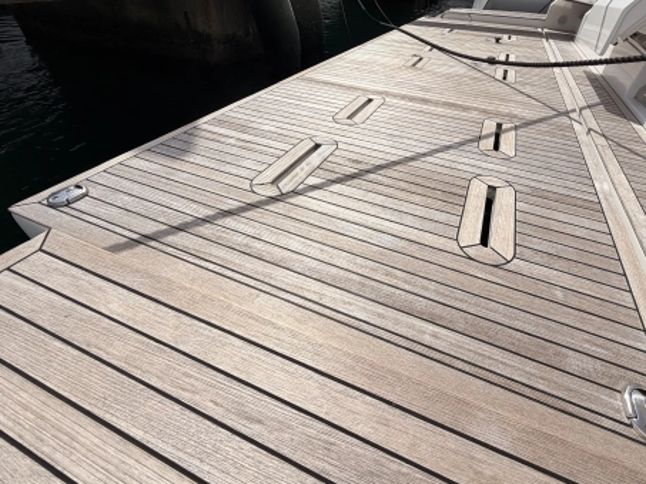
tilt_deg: -37.0
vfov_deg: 74.0
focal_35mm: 17
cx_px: 372
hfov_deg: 90.3
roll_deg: -4.3
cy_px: 196
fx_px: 317
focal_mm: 2.22
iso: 20
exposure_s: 1/1901
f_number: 2.2
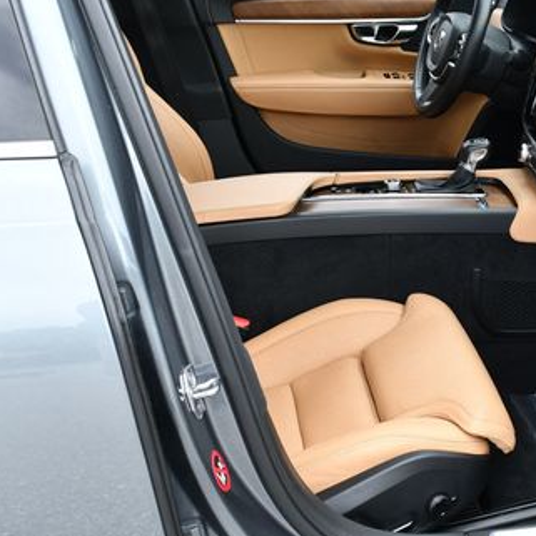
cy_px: 237
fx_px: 1069
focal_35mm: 61
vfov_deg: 28.1
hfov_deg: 27.5
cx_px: 448
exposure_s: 1/250
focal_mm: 18
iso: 280
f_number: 5.6
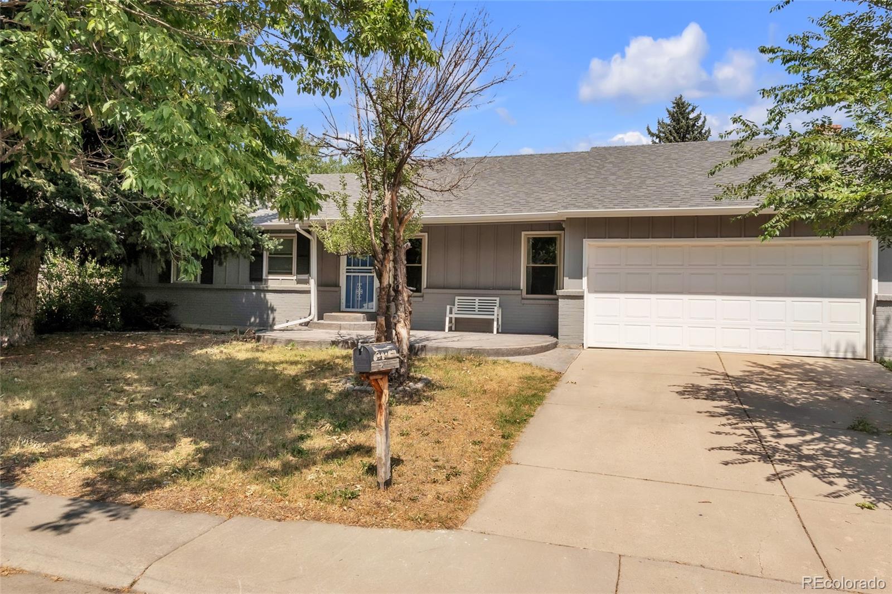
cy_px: 297
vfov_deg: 47.9
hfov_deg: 67.4
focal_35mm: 27
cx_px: 446
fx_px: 669
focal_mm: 18
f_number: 9
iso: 250
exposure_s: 1/640
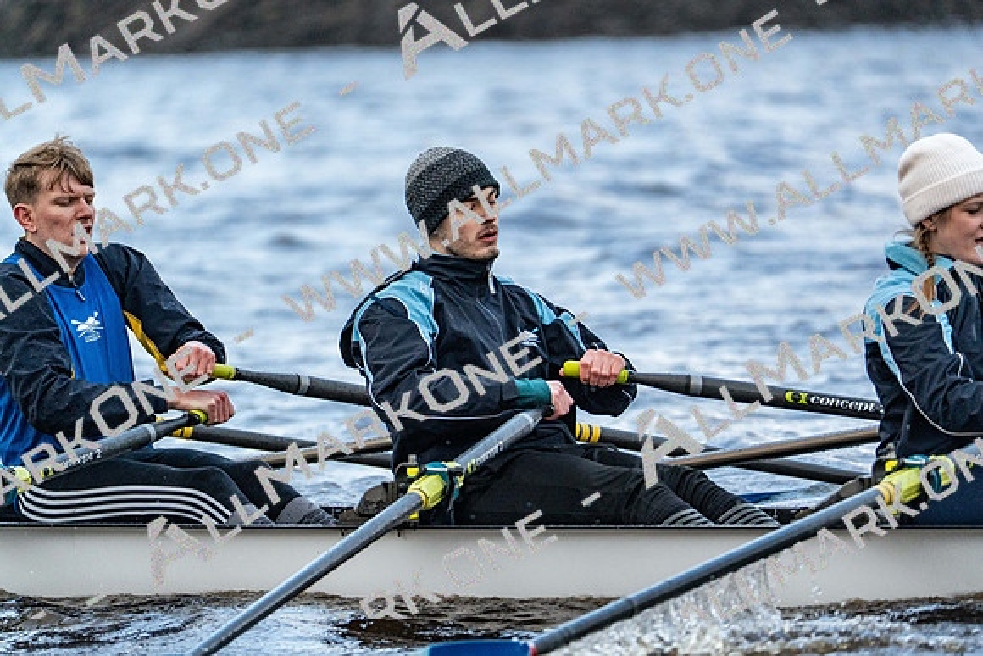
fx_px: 10924
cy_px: 328
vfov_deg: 3.4
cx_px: 492
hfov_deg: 5.2
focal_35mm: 400
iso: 4000
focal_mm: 400
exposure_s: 1/1600
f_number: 6.3
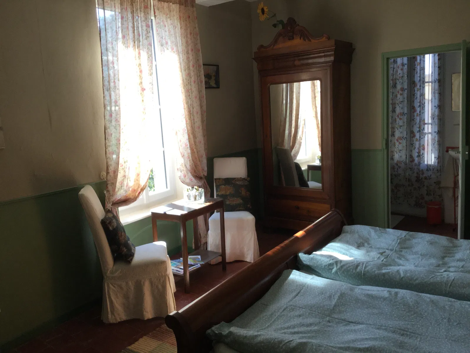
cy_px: 176
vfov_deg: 45.4
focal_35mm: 31
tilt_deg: -11.7
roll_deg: +3.2
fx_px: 421
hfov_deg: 58.4
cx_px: 235
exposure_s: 1/100
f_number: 2.4
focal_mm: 3.3
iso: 40
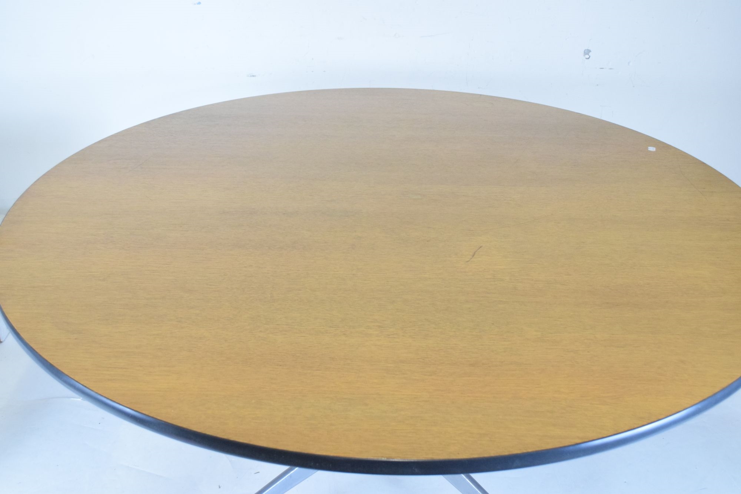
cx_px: 370
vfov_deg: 34.2
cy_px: 247
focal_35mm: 39
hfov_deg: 49.6
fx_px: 803
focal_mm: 26
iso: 3200
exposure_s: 1/100
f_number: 5
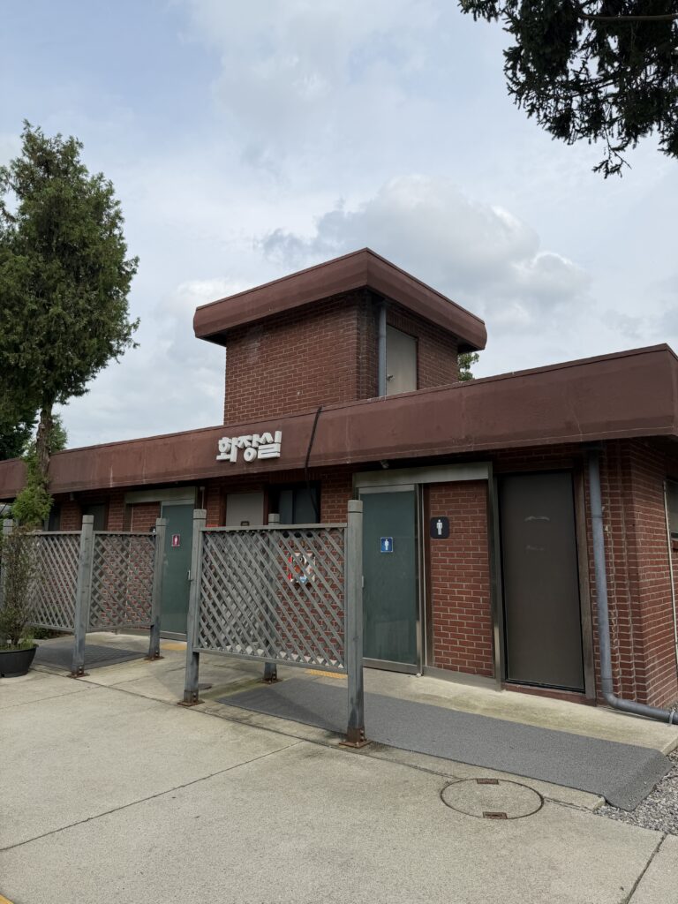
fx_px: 627
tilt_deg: +9.0
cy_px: 452
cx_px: 339
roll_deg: +0.4
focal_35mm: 24
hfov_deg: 56.8
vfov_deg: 71.6
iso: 80
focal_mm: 6.76
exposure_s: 1/5714
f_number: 1.78
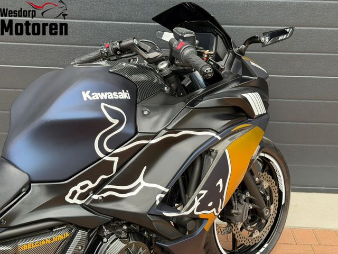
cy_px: 127
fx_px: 469
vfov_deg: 30.3
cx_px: 169
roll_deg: -1.3
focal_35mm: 48
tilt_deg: -25.1
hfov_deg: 39.7
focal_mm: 6.76
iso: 100
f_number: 1.78
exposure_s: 1/754
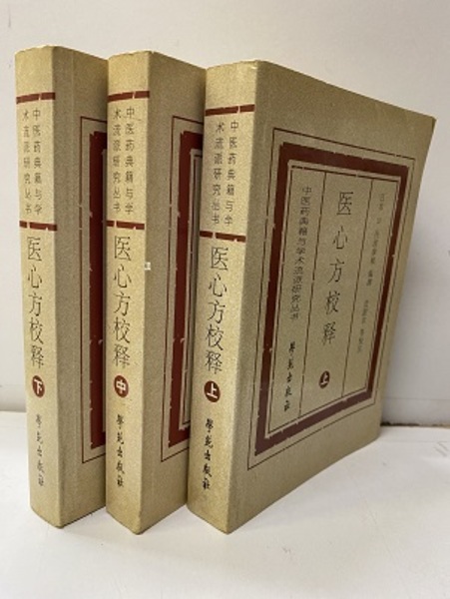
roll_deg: -2.9
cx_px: 225
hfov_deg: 53.1
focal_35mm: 26
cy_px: 300
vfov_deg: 67.3
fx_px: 450
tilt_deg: -9.6
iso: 160
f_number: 1.8
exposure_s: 1/50
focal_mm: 4.25
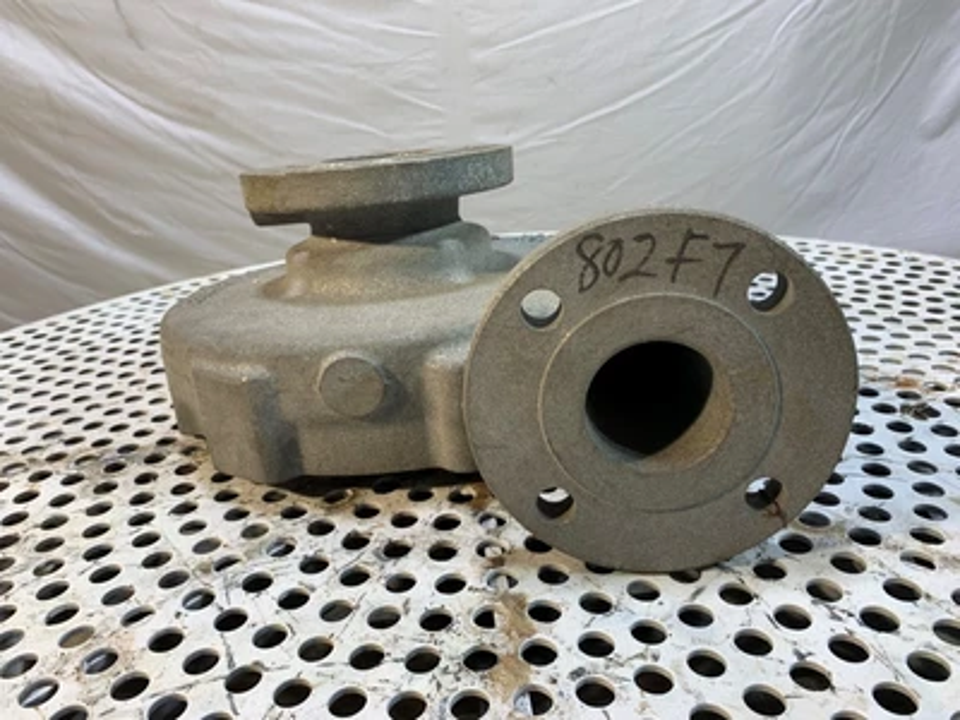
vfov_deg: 53.1
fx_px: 721
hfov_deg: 67.3
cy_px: 360
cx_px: 480
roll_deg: +6.0
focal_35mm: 26
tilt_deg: -22.4
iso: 40
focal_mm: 4.25
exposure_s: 1/120
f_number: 1.8
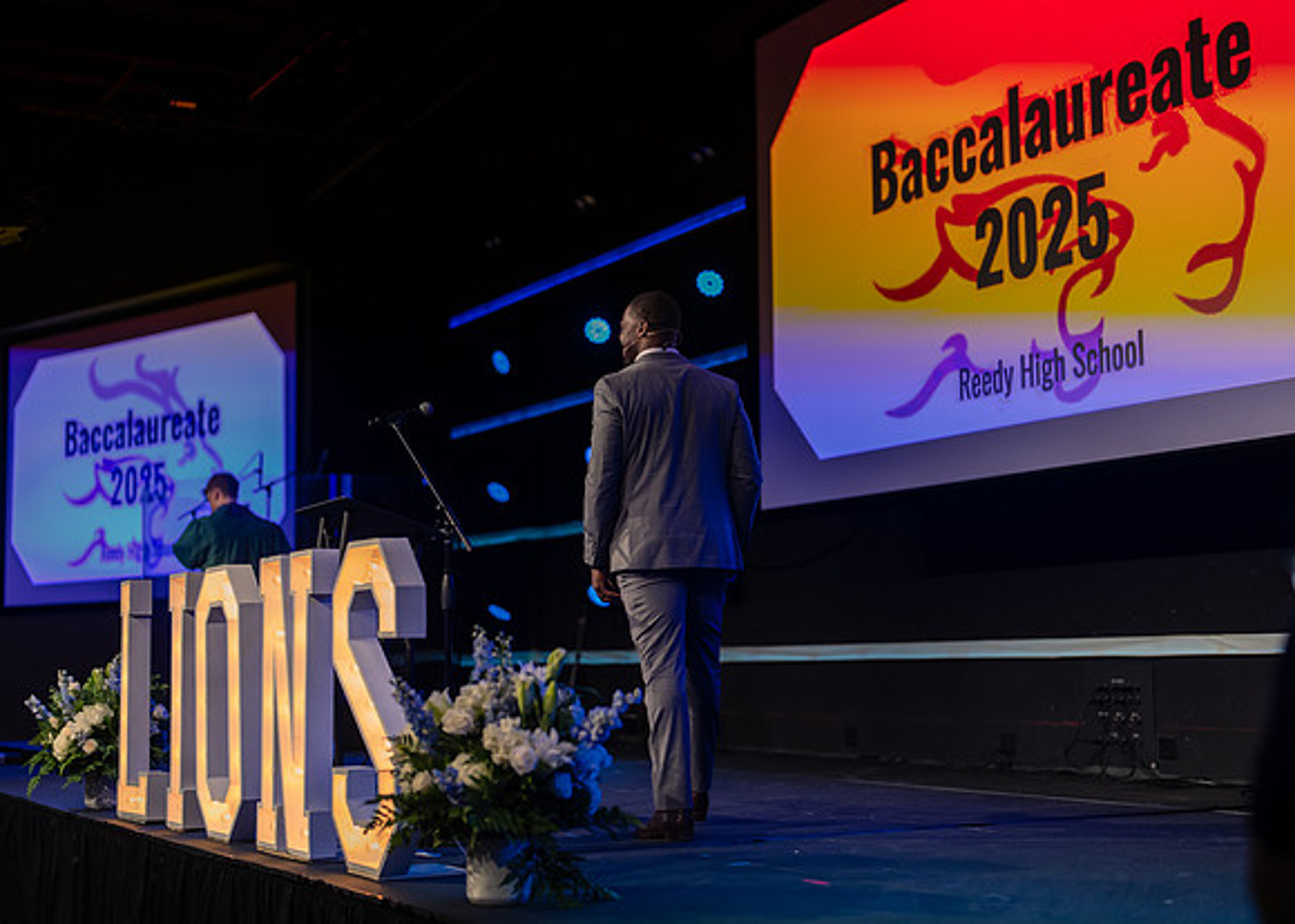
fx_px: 1943
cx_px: 648
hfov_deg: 36.9
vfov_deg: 26.8
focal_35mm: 53
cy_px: 462
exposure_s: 1/500
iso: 1000
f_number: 1.2
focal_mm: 50
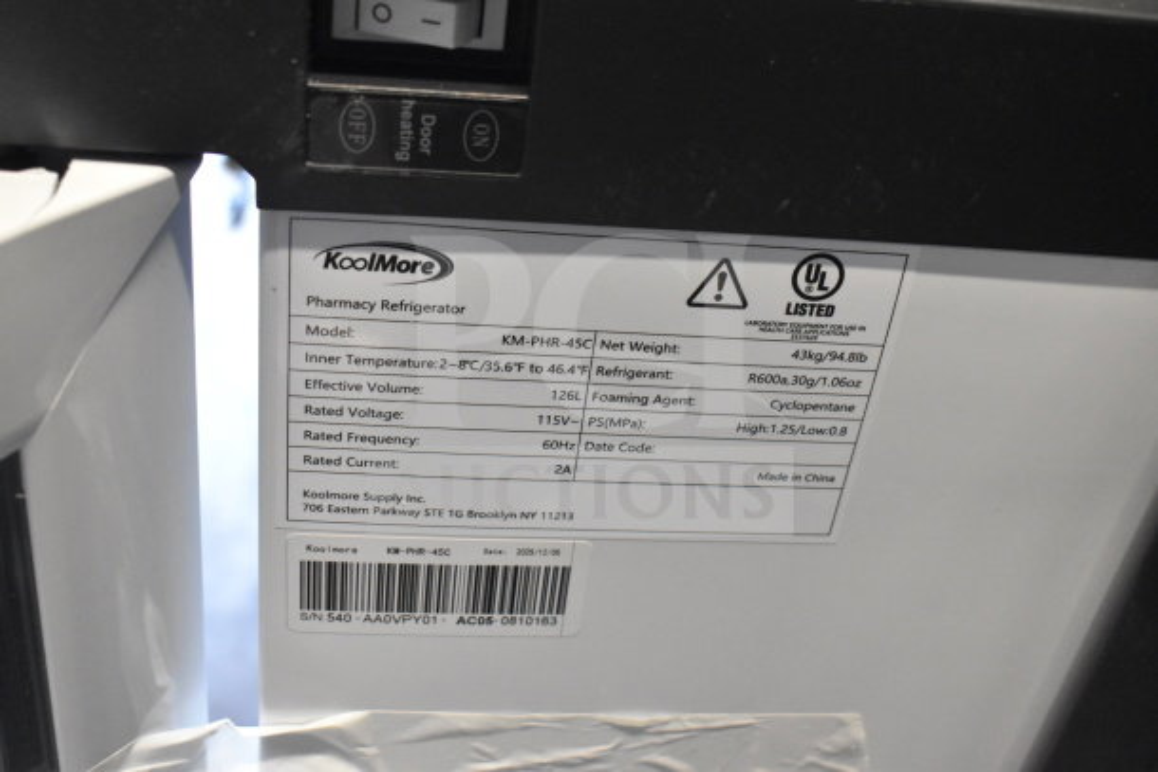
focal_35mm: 44
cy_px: 386
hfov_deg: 45.0
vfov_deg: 30.9
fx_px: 1399
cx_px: 579
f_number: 5
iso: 6400
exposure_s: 1/100
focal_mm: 29
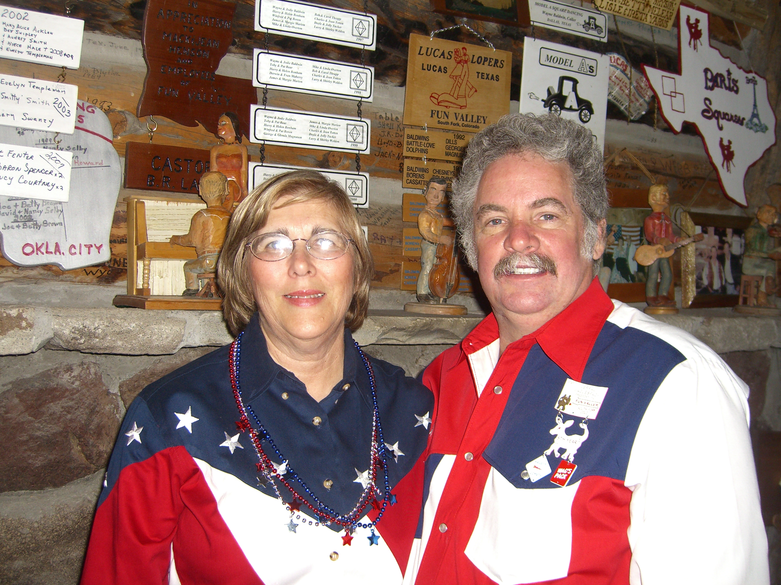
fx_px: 857
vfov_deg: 37.7
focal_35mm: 38
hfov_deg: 49.0
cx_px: 390
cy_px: 292
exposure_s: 1/60
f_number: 2.8
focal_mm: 7.9
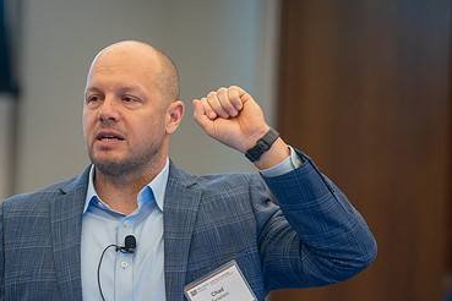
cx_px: 154
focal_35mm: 299
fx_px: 3754
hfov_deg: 6.9
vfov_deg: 4.6
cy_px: 155
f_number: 2.8
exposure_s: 1/160
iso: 2000
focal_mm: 190
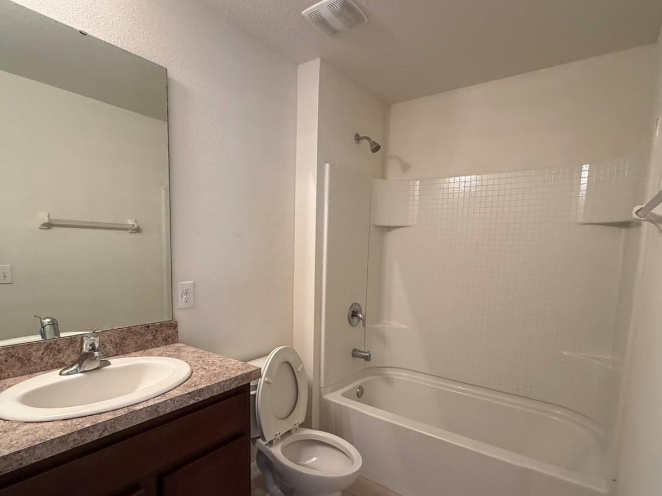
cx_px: 328
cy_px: 292
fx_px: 363
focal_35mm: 19
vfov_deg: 68.1
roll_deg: -1.7
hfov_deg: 84.7
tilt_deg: -6.9
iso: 400
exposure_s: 1/60
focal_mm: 2.22
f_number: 2.2
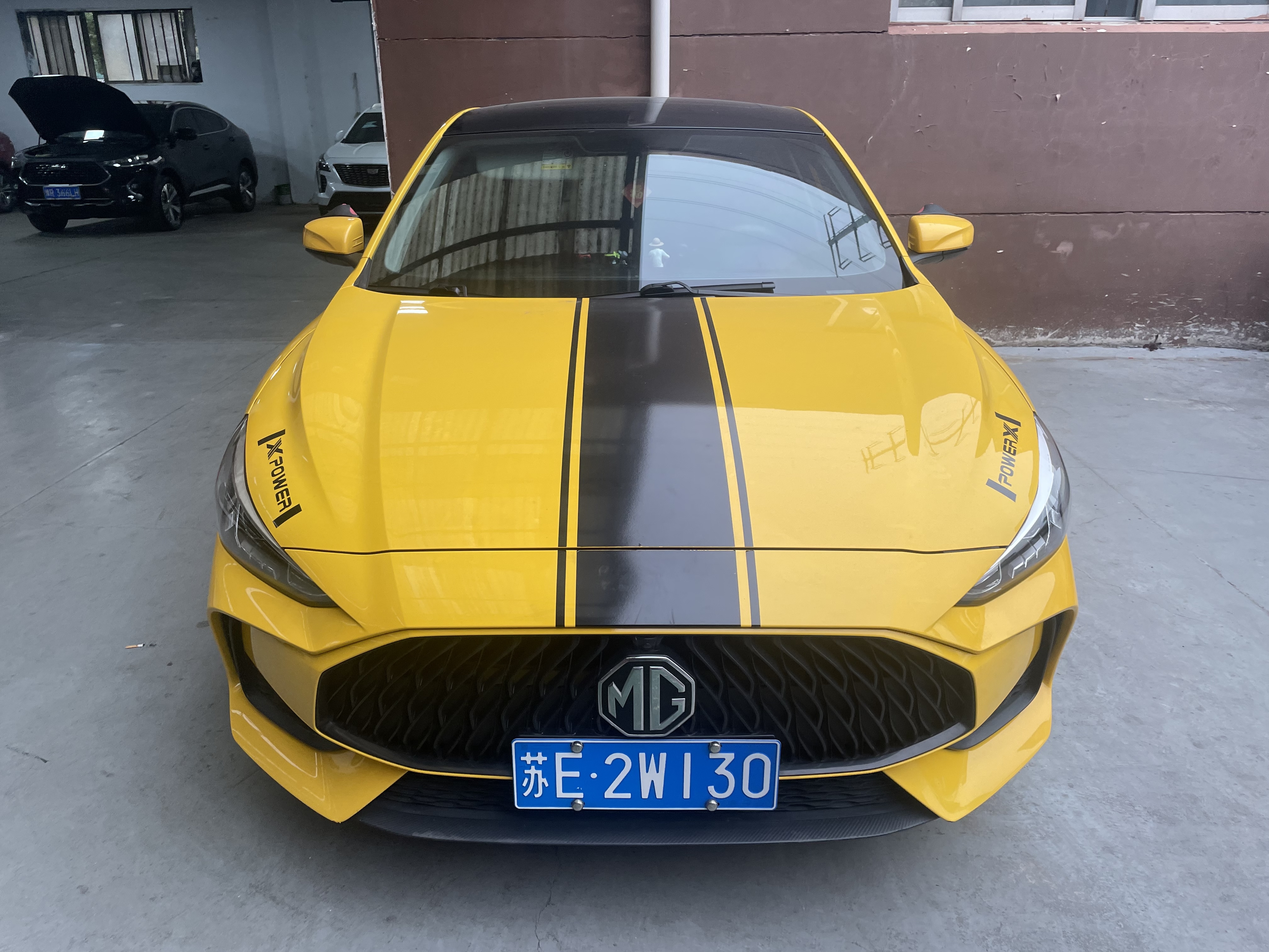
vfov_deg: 53.1
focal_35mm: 26
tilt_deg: -18.7
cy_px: 476
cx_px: 634
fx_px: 953
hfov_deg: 67.3
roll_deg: -0.7
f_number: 1.6
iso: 80
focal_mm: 4.2
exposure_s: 1/121
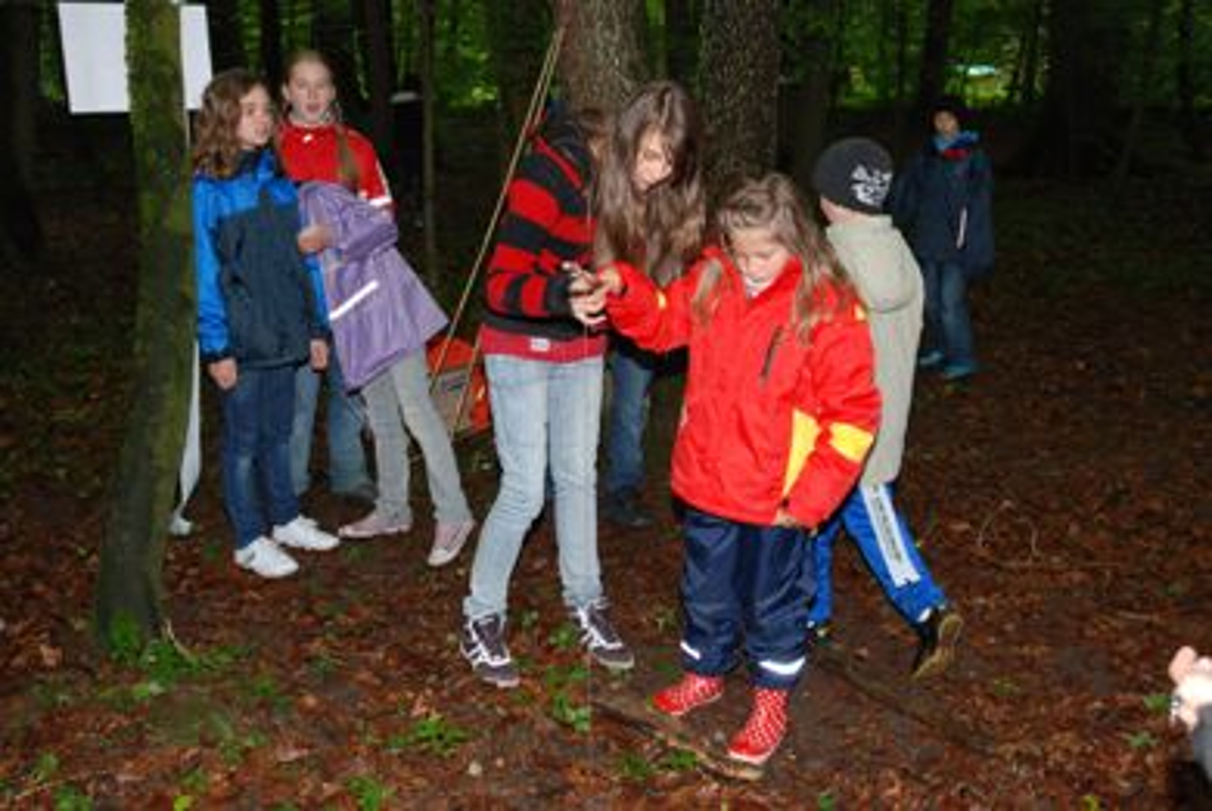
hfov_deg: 47.9
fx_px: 1365
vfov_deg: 33.1
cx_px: 606
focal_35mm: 40
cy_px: 406
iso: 320
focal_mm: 27
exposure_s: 1/60
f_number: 4
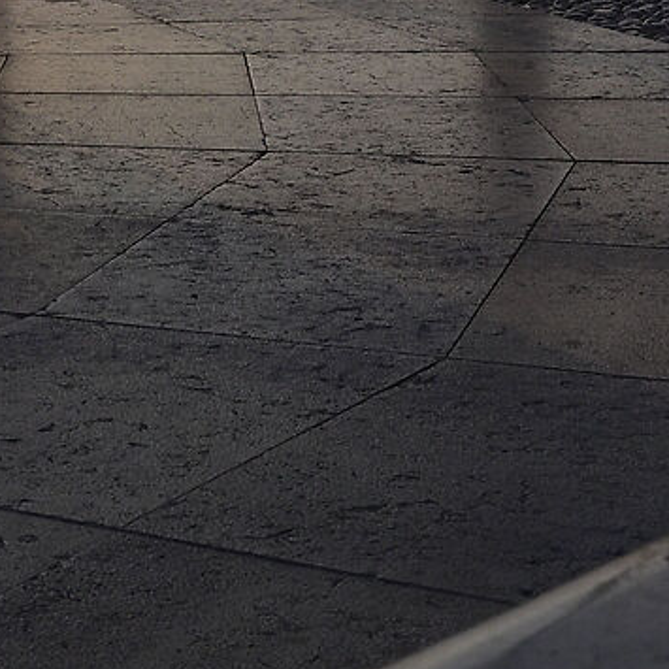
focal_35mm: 115
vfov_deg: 14.4
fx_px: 2515
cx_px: 279
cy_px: -243
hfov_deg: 15.1
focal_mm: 20
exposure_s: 1/500
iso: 400
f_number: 9
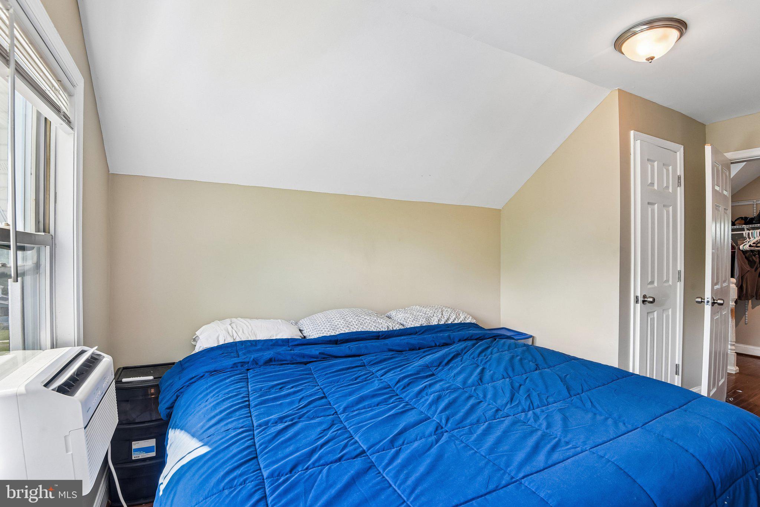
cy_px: 254
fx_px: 338
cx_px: 380
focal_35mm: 16
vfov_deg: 73.7
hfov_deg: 96.7
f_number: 8
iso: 400
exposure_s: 1/40
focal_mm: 16
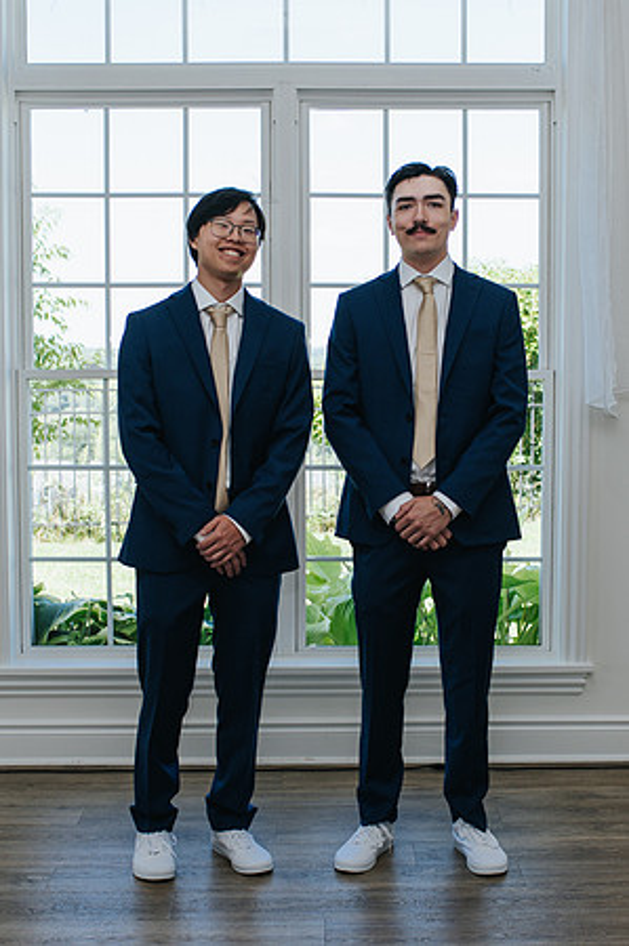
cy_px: 525
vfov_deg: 33.7
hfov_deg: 22.8
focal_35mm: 59
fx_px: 1559
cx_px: 335
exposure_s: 1/200
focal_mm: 35
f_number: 3.5
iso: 110
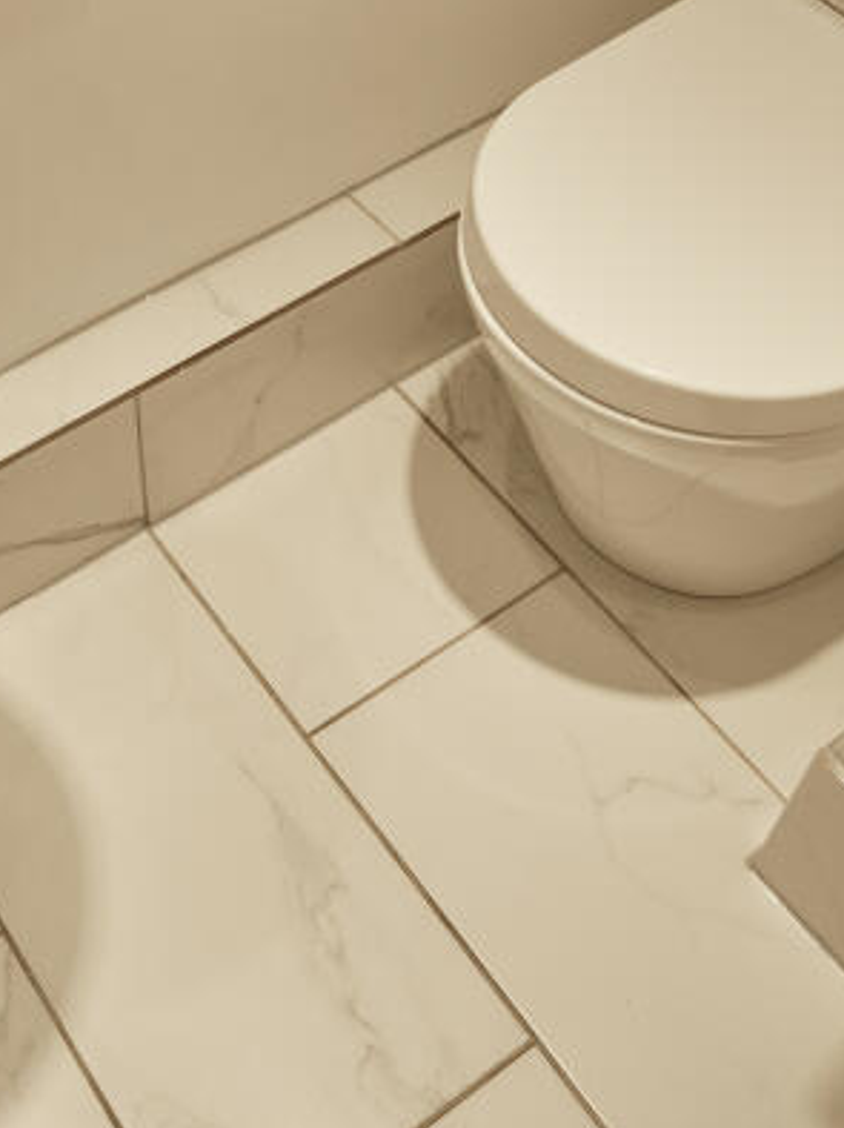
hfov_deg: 28.5
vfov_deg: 37.0
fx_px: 1627
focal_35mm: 50
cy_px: 236
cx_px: 169
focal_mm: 13
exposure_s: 1/125
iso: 64
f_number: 1.4
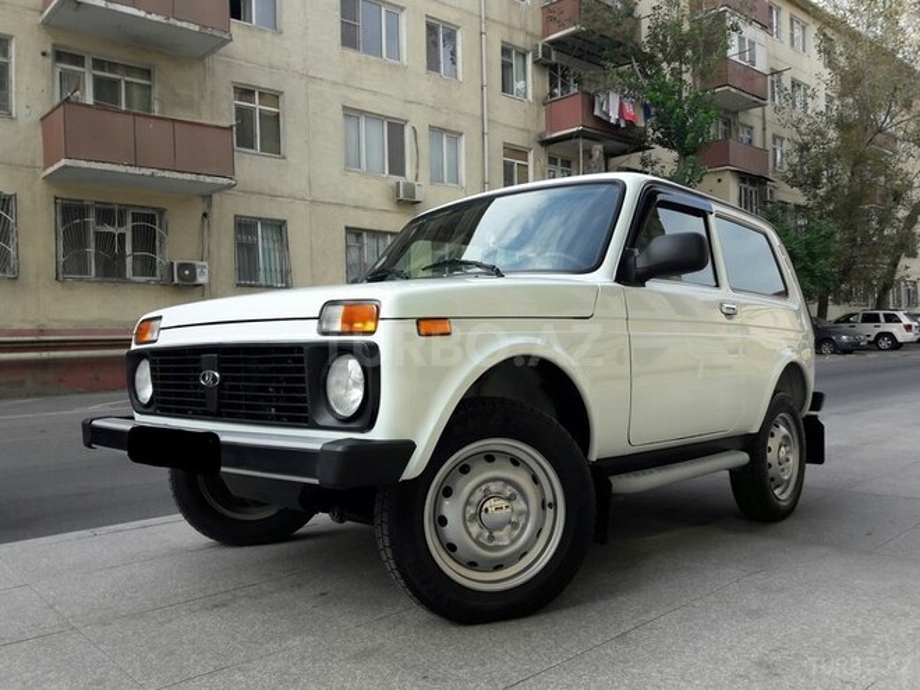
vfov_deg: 49.7
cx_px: 460
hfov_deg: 63.4
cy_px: 345
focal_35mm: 28
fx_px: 744
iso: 40
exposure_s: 1/502
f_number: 1.9
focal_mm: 3.7
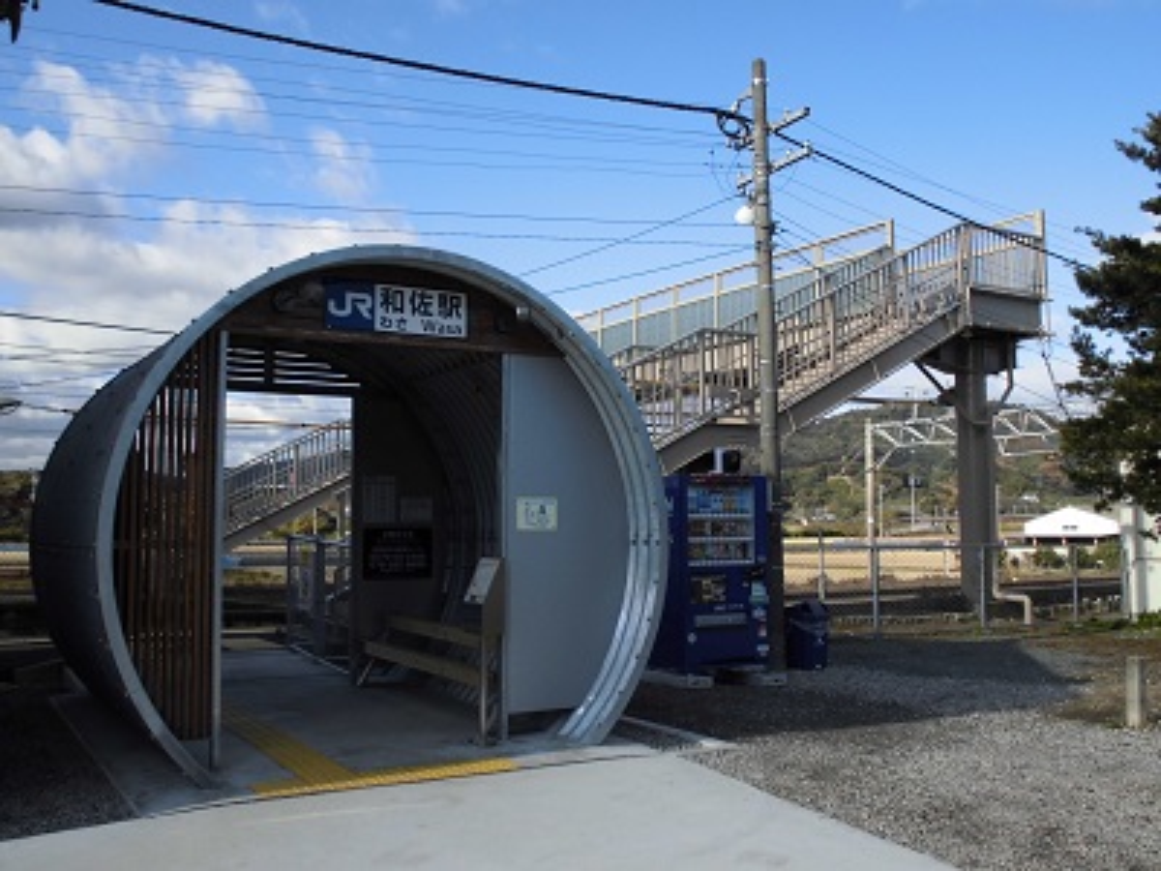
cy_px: 436
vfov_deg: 41.8
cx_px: 580
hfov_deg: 54.0
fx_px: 1140
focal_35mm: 34
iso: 100
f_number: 4
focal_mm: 6.1
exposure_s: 1/400
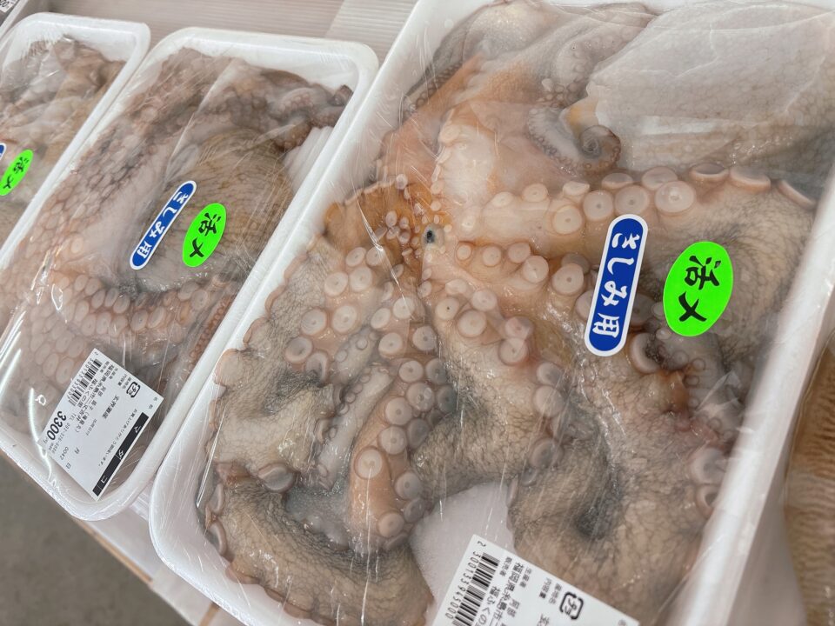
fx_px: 627
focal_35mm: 26
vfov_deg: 53.1
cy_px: 313
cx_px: 418
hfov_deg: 67.3
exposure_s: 1/120
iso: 125
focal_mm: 5.96
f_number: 1.6
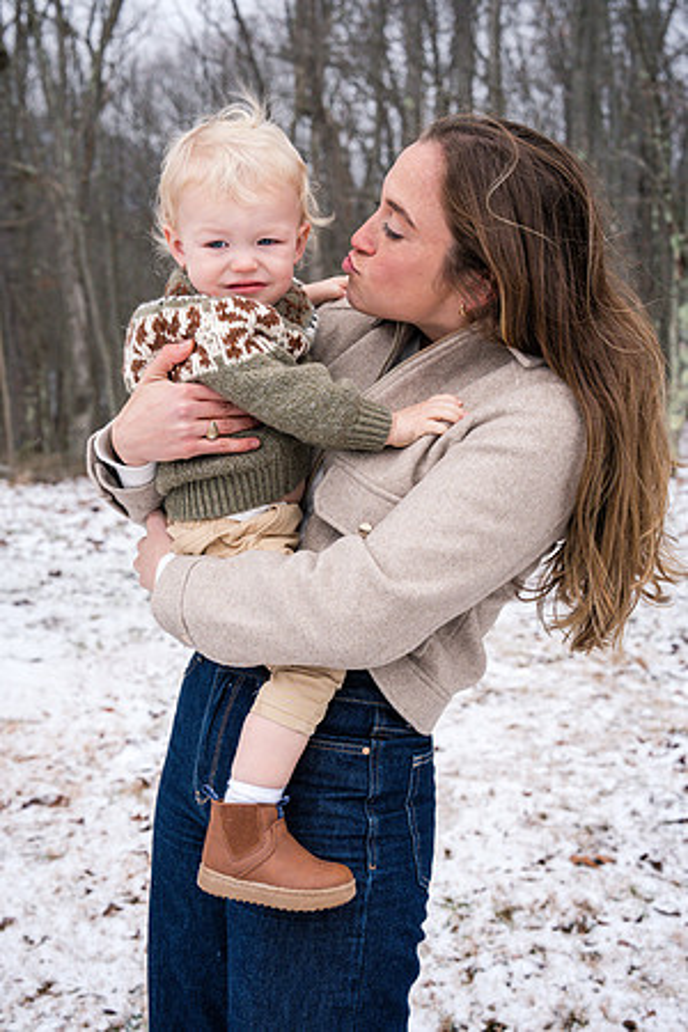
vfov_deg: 37.5
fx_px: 1519
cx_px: 344
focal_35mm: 53
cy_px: 516
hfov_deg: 25.5
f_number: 6.3
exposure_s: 1/250
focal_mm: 53
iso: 1000
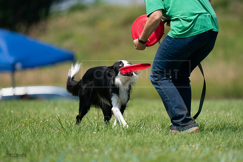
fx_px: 4051
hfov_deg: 3.4
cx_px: 122
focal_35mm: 600
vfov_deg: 2.3
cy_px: 81
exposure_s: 1/4000
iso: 1000
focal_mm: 600
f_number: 6.3
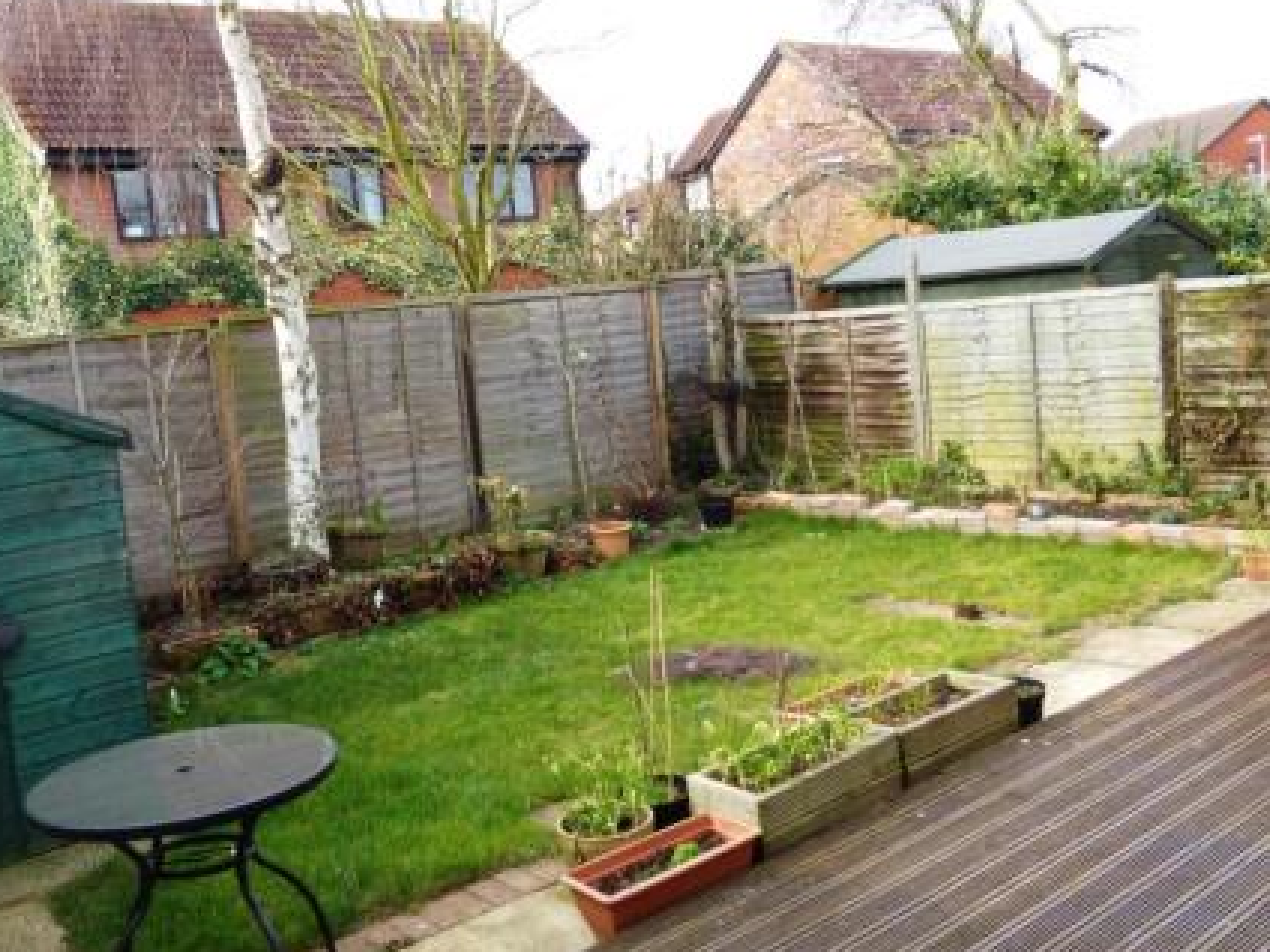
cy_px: 469
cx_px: 517
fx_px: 1211
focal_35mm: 33
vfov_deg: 42.9
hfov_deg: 55.0
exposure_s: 1/125
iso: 100
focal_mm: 4.3
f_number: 4
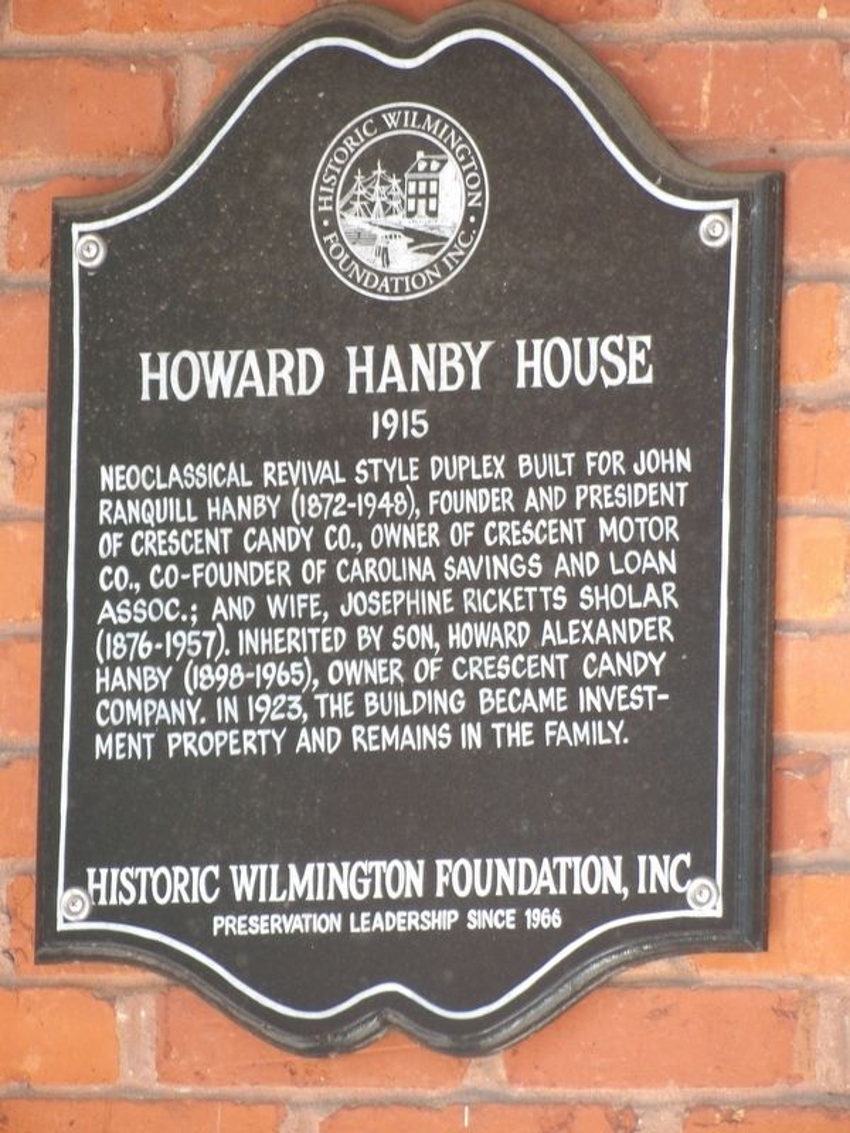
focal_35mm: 604
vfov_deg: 3.3
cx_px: 425
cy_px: 566
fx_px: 19775
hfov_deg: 2.5
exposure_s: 1/50
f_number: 4.2
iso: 223
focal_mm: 108.3
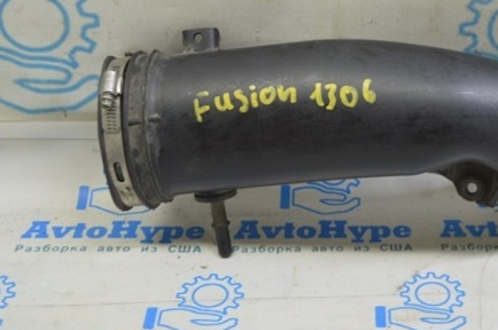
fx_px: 1034
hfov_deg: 26.4
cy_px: 96
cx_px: 423
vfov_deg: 18.1
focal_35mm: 75
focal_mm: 29
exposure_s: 1/20
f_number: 5.6
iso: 400
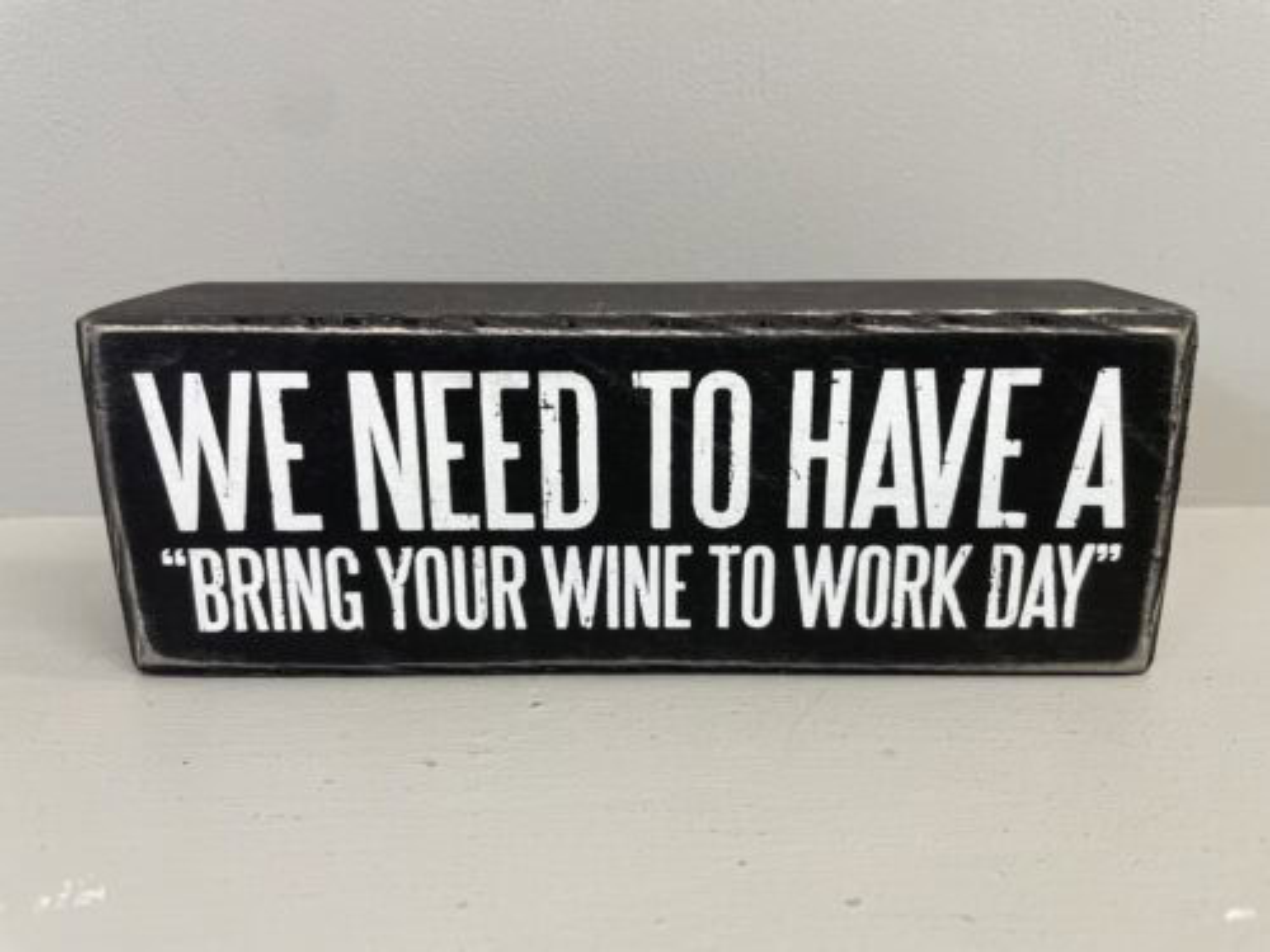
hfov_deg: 67.3
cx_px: 635
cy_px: 476
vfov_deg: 53.1
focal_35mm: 26
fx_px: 954
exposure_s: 1/120
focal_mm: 4.2
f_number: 1.6
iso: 100
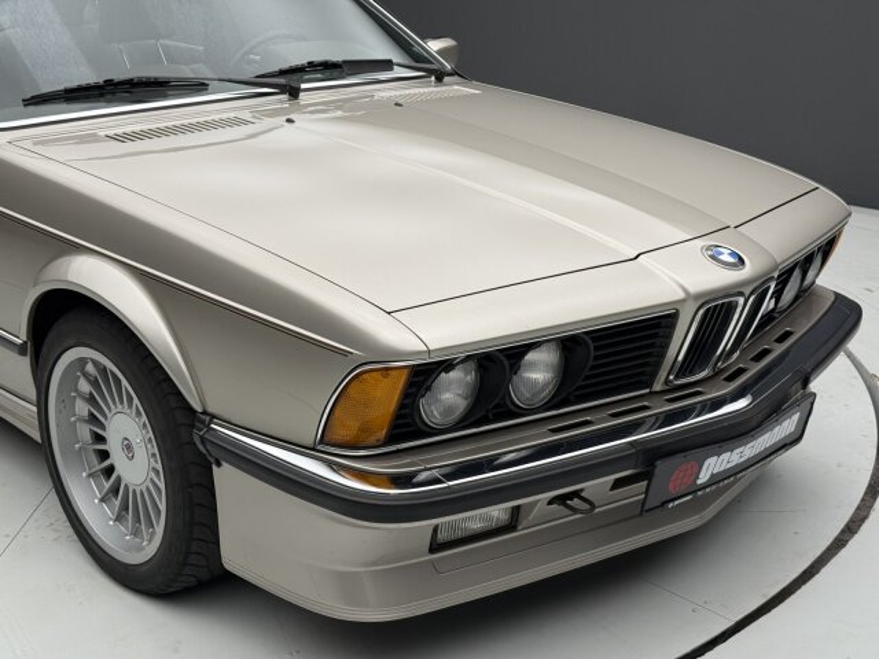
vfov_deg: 30.3
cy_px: 330
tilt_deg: -18.6
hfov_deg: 39.7
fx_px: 1219
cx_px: 440
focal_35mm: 48
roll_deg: -0.2
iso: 64
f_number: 1.78
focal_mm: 6.76
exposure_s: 1/99
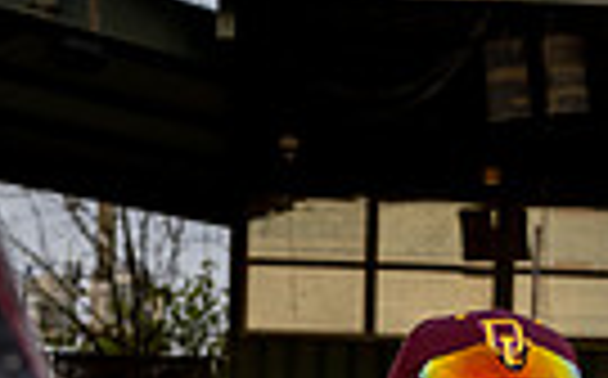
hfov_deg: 17.4
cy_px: 900
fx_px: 1969
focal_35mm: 119
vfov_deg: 9.7
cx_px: 477
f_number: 5.6
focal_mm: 35
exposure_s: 1/250
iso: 250
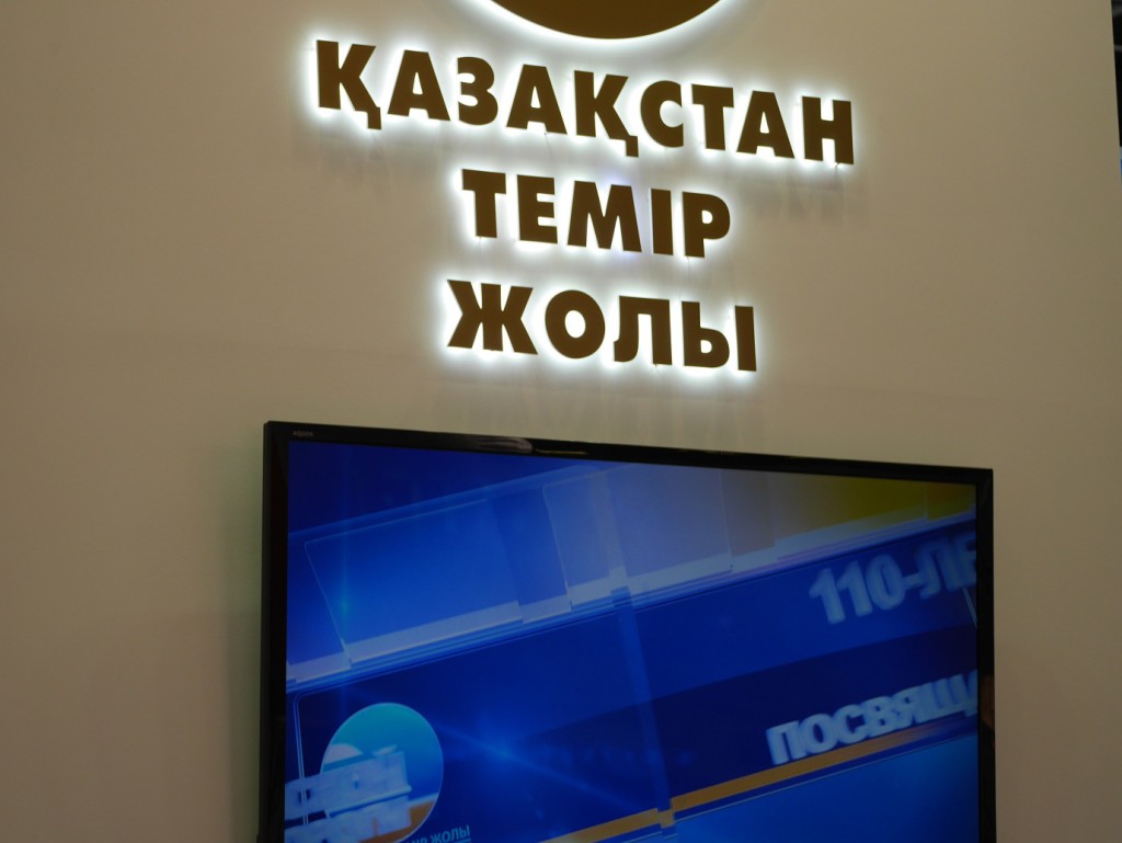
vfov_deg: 9.9
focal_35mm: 150
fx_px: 4864
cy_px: 422
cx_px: 561
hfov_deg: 13.2
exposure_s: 1/160
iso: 400
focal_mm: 75
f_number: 4.8
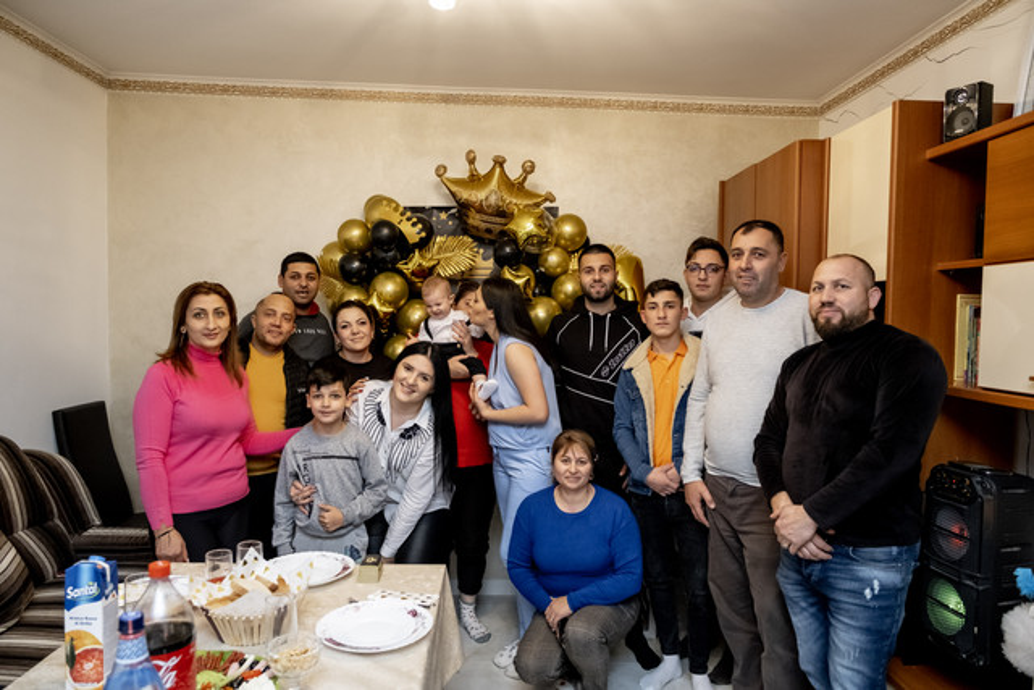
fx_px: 689
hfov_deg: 73.7
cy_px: 345
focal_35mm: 24
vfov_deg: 53.2
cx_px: 517
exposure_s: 1/160
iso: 2000
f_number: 2.8
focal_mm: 16
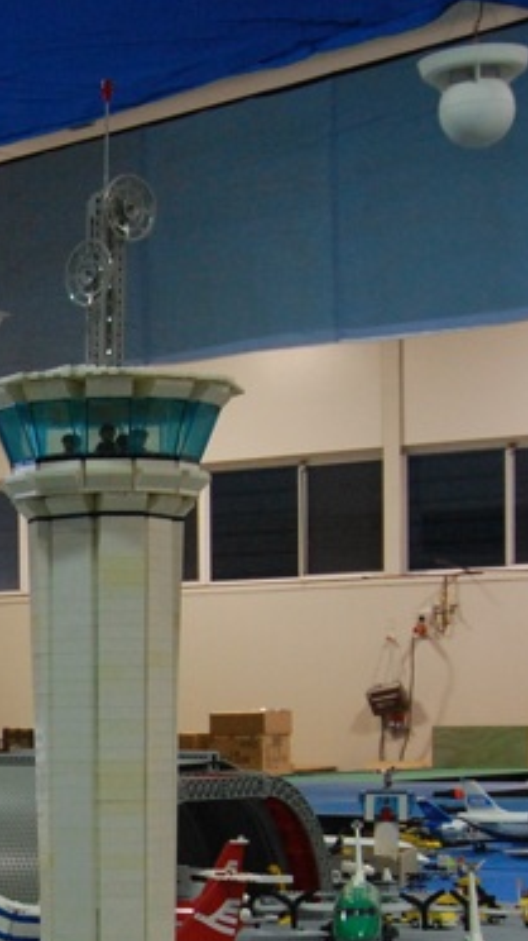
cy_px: 817
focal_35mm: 99
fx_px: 2477
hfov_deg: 11.6
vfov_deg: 21.1
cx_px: -268
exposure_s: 1/8
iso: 800
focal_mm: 23
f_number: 9
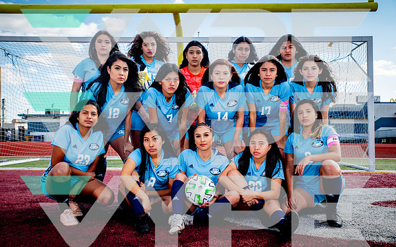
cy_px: 129
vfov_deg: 35.3
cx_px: 198
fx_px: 388
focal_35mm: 36
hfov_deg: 54.0
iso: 125
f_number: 5.6
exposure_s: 1/320
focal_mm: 35
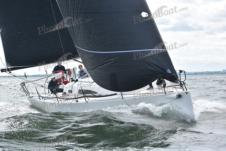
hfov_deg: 20.0
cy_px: 76
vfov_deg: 13.4
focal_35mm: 102
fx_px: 640
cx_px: 113
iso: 320
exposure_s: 1/1000
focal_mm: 102
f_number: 5.6
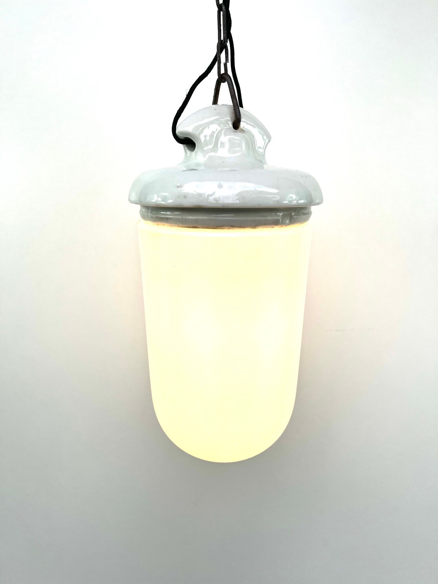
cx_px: 219
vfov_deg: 67.3
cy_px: 292
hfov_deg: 53.1
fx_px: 439
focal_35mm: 26
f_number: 1.5
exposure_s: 1/1972
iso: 50
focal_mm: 5.7
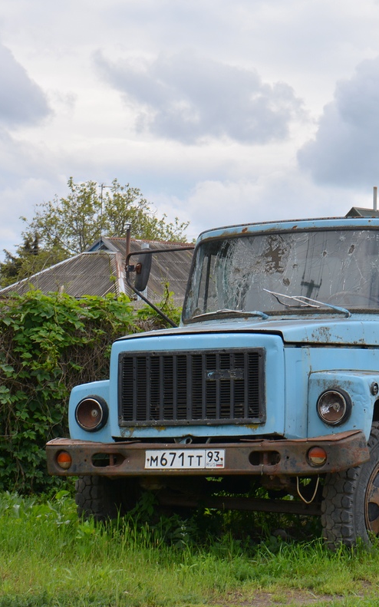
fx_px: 1687
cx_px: 347
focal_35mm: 102
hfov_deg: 12.7
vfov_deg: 20.4
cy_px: 305
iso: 110
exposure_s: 1/250
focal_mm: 44
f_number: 8
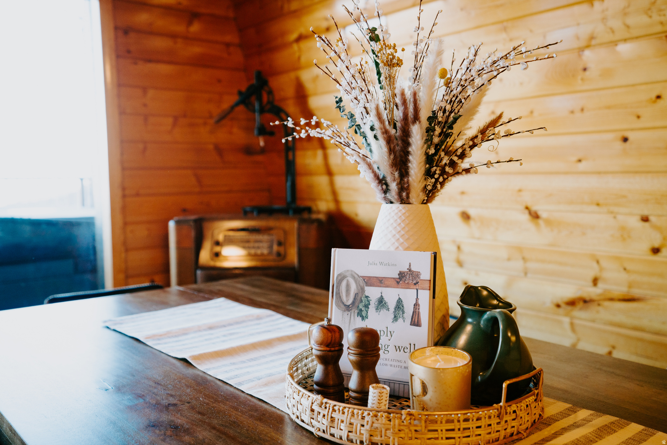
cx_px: 334
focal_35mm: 35
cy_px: 222
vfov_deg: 37.8
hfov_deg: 54.4
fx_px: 648
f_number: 2.8
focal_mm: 35
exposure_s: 1/200
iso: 320
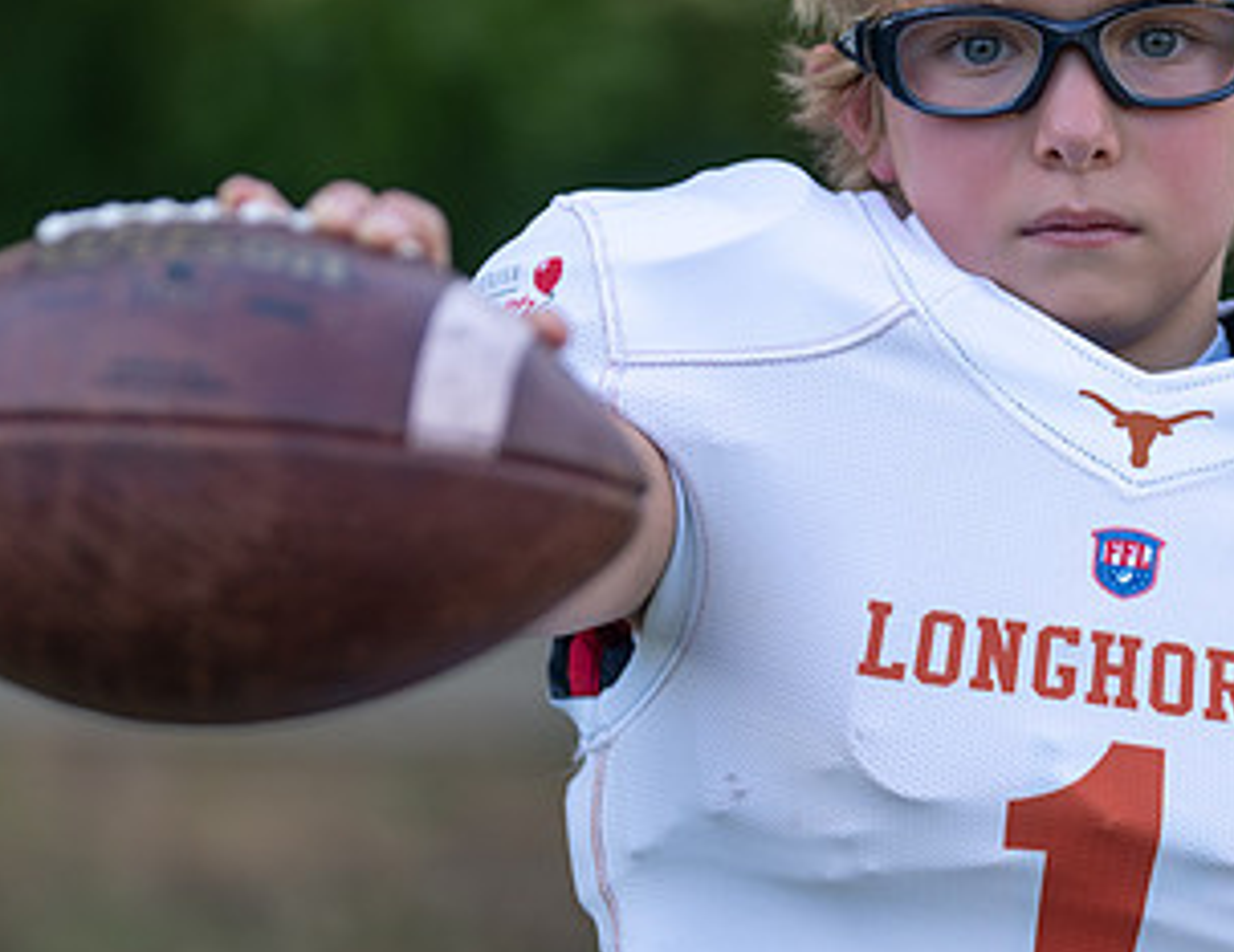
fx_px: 8936
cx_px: 1053
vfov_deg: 6.1
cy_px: 511
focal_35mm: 248
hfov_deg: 7.9
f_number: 2.8
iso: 100
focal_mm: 114
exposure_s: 1/400
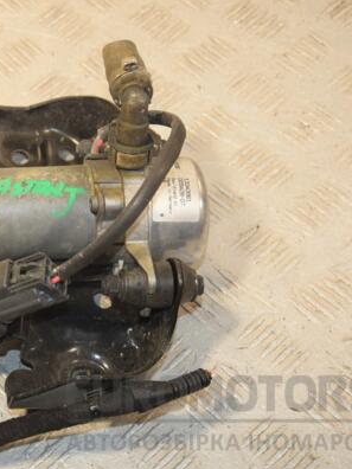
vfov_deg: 23.6
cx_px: 44
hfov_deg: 17.5
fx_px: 1125
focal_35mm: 83
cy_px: 236
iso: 800
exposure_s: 1/200
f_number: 6.3
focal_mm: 38
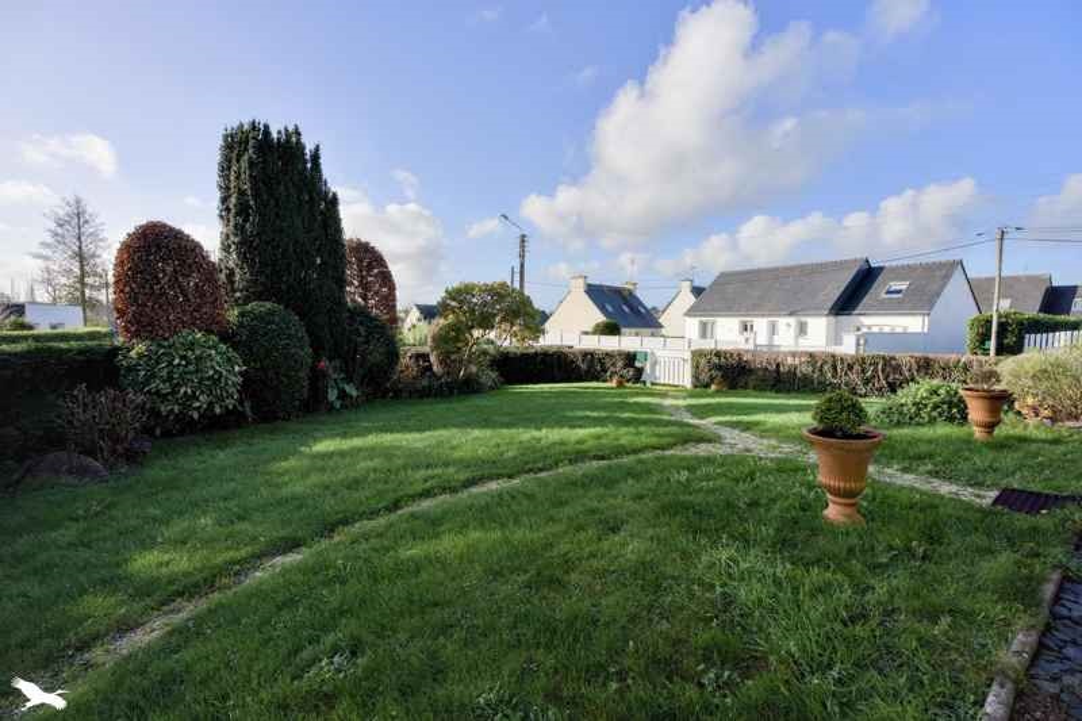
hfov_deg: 94.6
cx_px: 541
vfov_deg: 71.7
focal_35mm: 17
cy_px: 360
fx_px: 499
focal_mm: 16.6
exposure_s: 1/4000
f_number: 8
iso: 800
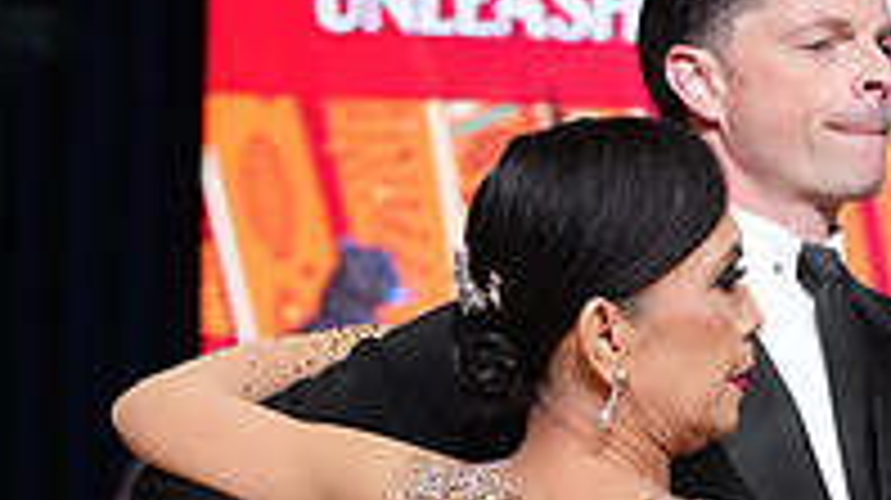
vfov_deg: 5.5
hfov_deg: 10.0
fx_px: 5075
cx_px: 641
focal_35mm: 215
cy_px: 1018
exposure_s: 1/250
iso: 3200
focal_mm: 70
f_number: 4
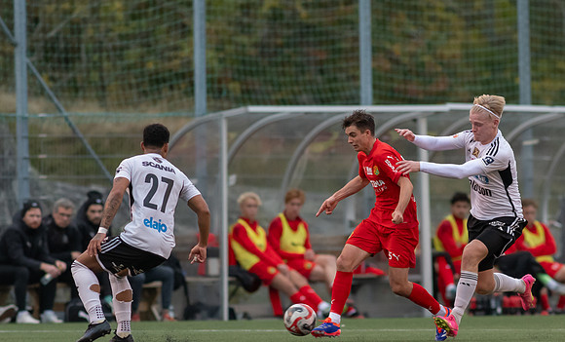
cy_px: 250
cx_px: 374
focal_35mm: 632
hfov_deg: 3.4
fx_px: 9651
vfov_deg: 2.0
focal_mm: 300
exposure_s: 1/1000
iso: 2500
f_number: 3.2
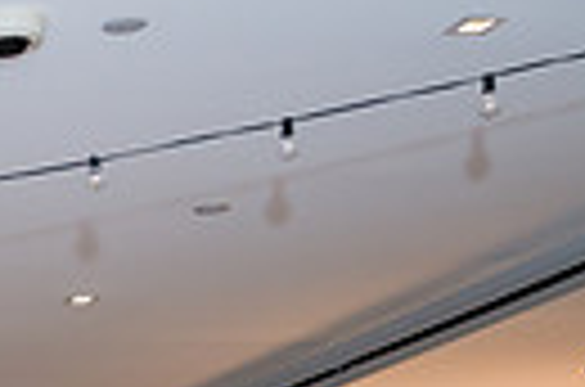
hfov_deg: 14.7
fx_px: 1978
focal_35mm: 122
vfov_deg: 10.3
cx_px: -468
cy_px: 778
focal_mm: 26.5
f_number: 3.5
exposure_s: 1/200
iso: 640
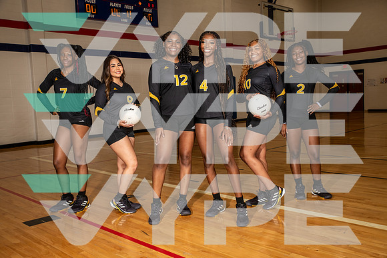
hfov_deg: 54.4
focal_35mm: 35
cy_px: 129
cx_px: 194
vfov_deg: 37.9
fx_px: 376
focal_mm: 35
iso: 320
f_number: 7.1
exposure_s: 1/250
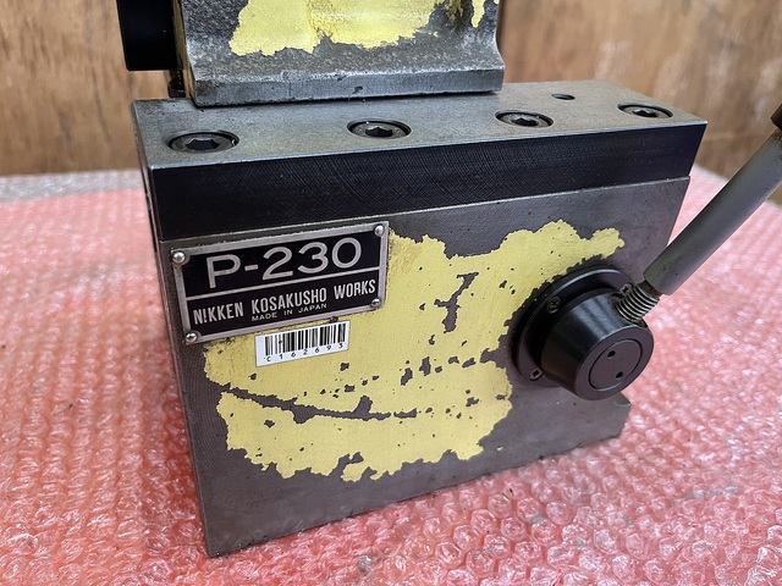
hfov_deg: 67.3
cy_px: 293
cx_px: 391
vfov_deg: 53.1
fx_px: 587
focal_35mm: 26
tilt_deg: -32.0
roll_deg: -3.8
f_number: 1.6
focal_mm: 5.1
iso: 125
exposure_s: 1/66
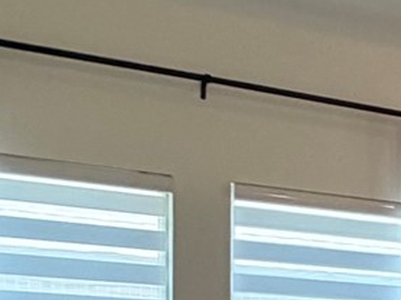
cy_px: 441
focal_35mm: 99
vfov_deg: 14.0
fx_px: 1146
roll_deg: -1.6
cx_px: 922
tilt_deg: -2.3
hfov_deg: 14.4
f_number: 2.2
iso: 250
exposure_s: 1/120
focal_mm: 2.22
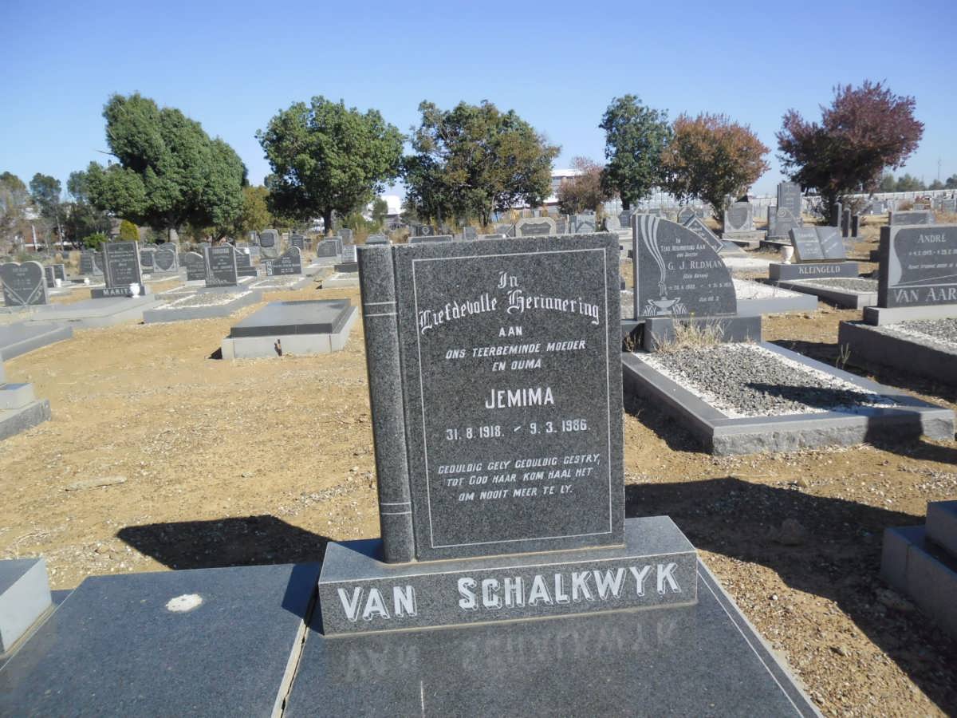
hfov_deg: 65.3
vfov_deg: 51.4
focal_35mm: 27
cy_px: 359
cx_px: 478
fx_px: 746
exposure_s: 1/939
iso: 80
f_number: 3.5
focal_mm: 4.9
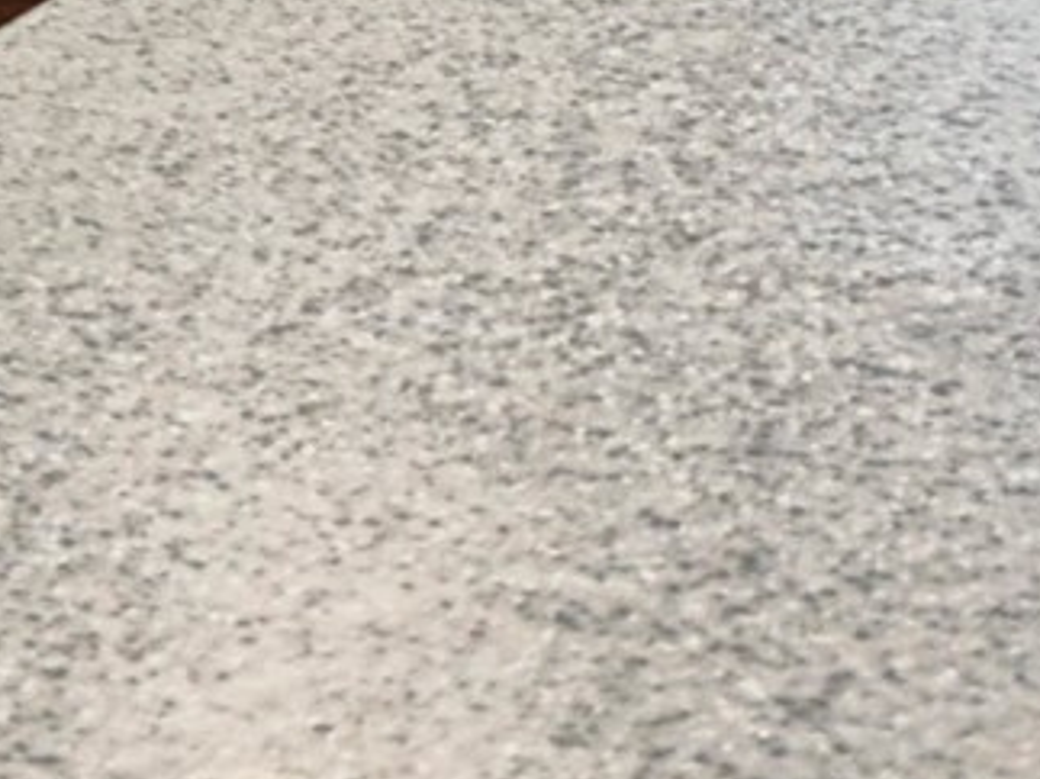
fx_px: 4385
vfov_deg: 9.1
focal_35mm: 146
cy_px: -1075
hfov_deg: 10.3
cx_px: -1977
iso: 100
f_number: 1.4
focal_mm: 6.5
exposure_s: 1/120
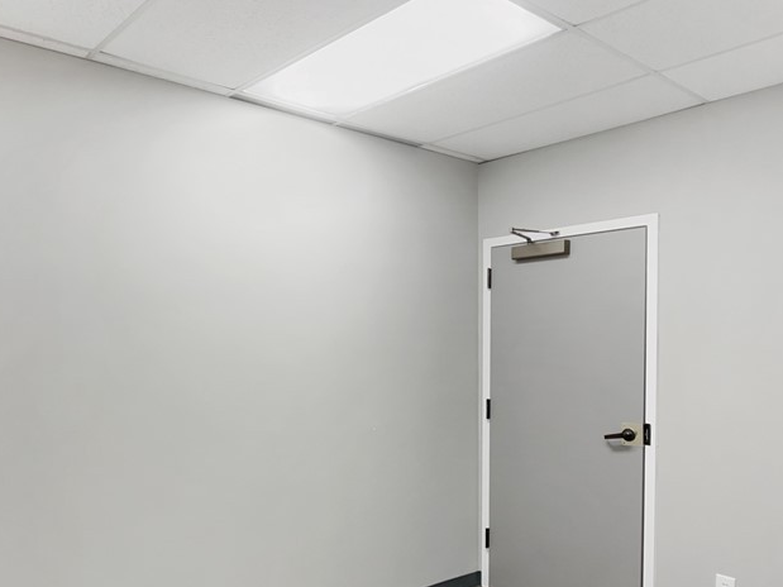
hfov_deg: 43.7
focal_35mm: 43
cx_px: 326
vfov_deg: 33.3
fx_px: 972
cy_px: 385
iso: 80
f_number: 1.5
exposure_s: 1/60
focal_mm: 5.7
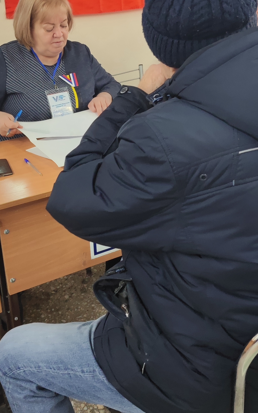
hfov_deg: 31.1
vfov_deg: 47.5
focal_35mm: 41
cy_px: 138
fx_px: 461
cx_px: 97
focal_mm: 5.4
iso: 153
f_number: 1.8
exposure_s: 1/50
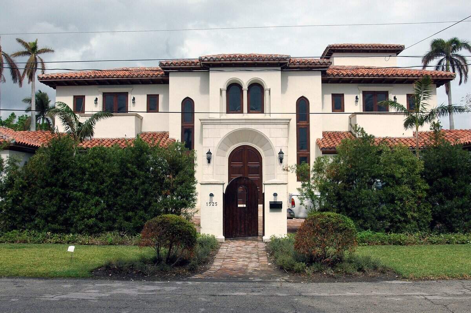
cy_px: 156
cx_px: 236
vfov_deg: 36.8
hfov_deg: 53.2
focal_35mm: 36
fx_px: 470
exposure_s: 1/640
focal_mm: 24
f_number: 13
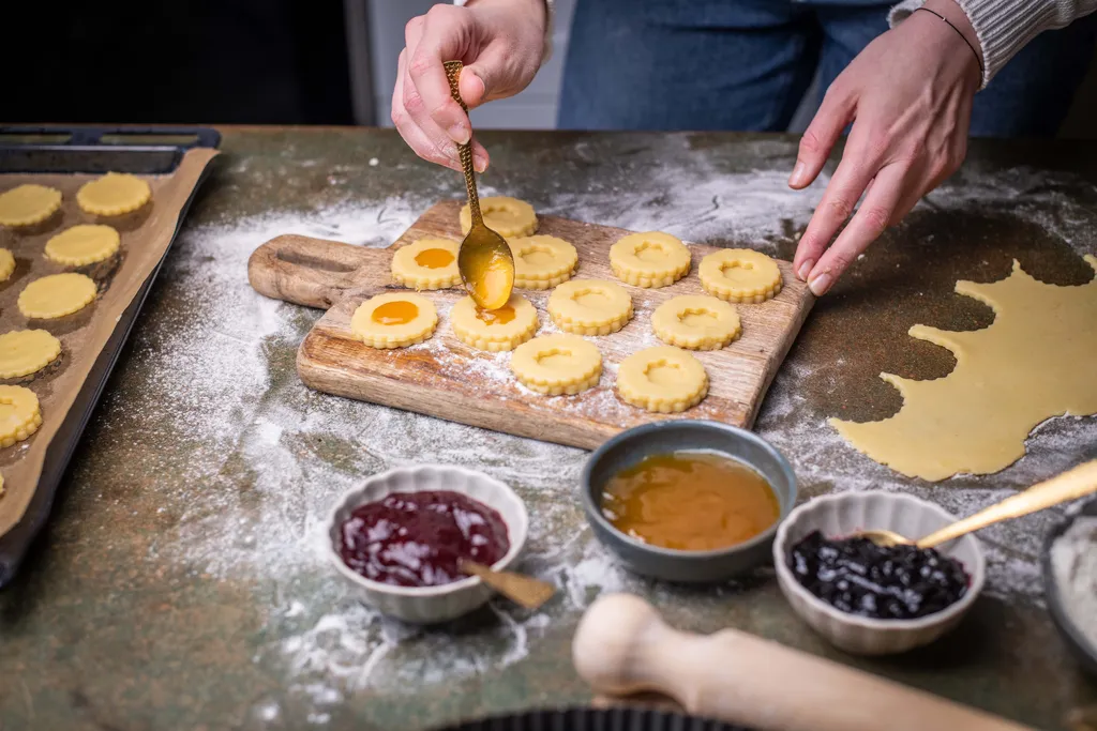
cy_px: 366
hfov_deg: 39.6
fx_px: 1524
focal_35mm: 50
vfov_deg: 27.0
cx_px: 548
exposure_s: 1/250
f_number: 3.2
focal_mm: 50
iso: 250
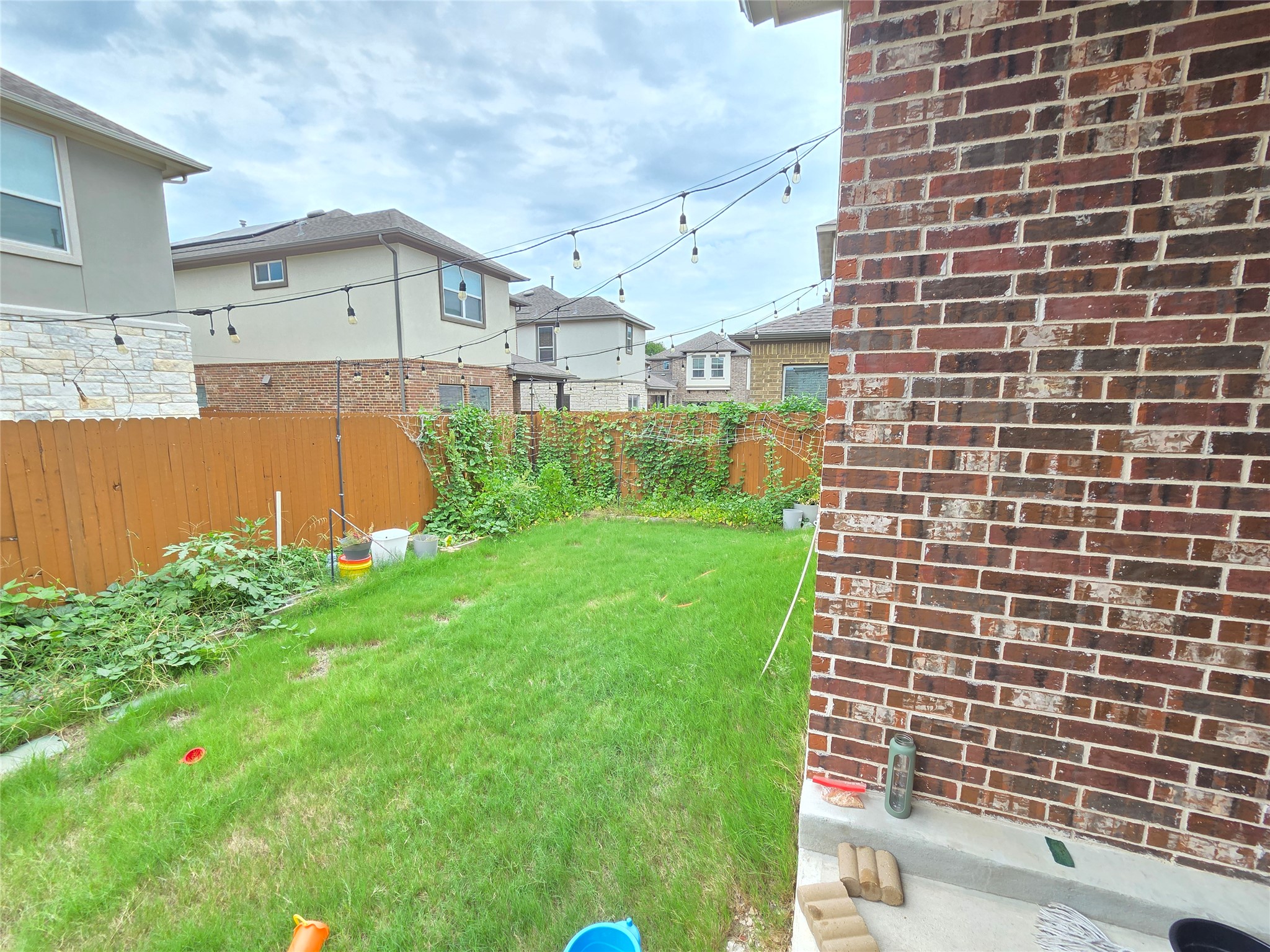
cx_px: 635
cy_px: 476
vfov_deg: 89.9
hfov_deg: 106.2
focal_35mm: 13
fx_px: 477
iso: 50
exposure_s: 1/229
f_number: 2.2
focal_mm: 2.2
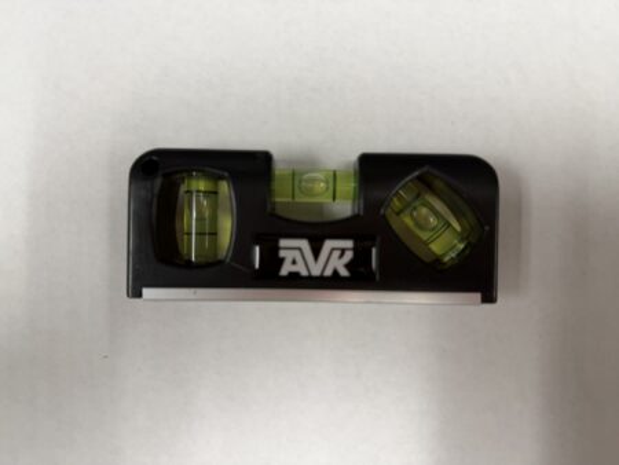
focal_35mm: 24
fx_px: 429
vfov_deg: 56.9
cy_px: 232
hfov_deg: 71.6
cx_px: 310
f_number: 1.78
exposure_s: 1/60
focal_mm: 6.76
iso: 125
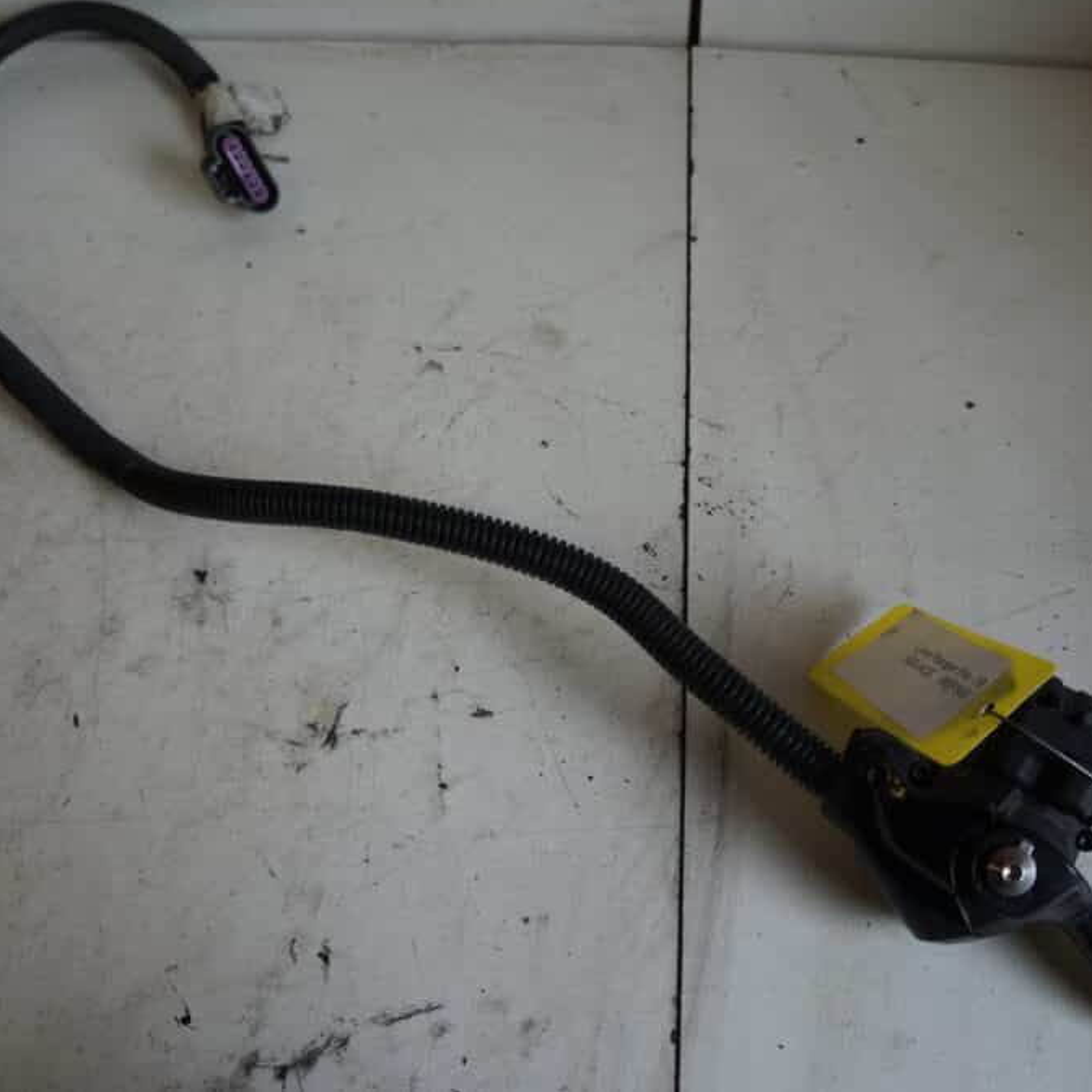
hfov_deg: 47.2
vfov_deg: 47.2
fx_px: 1249
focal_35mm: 35
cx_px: 594
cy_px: 538
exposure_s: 1/80
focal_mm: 18
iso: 100
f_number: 3.5
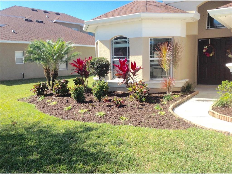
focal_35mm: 35
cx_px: 116
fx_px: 235
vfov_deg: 40.7
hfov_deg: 52.6
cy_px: 87
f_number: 2.4
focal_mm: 4.28
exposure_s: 1/1008
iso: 50
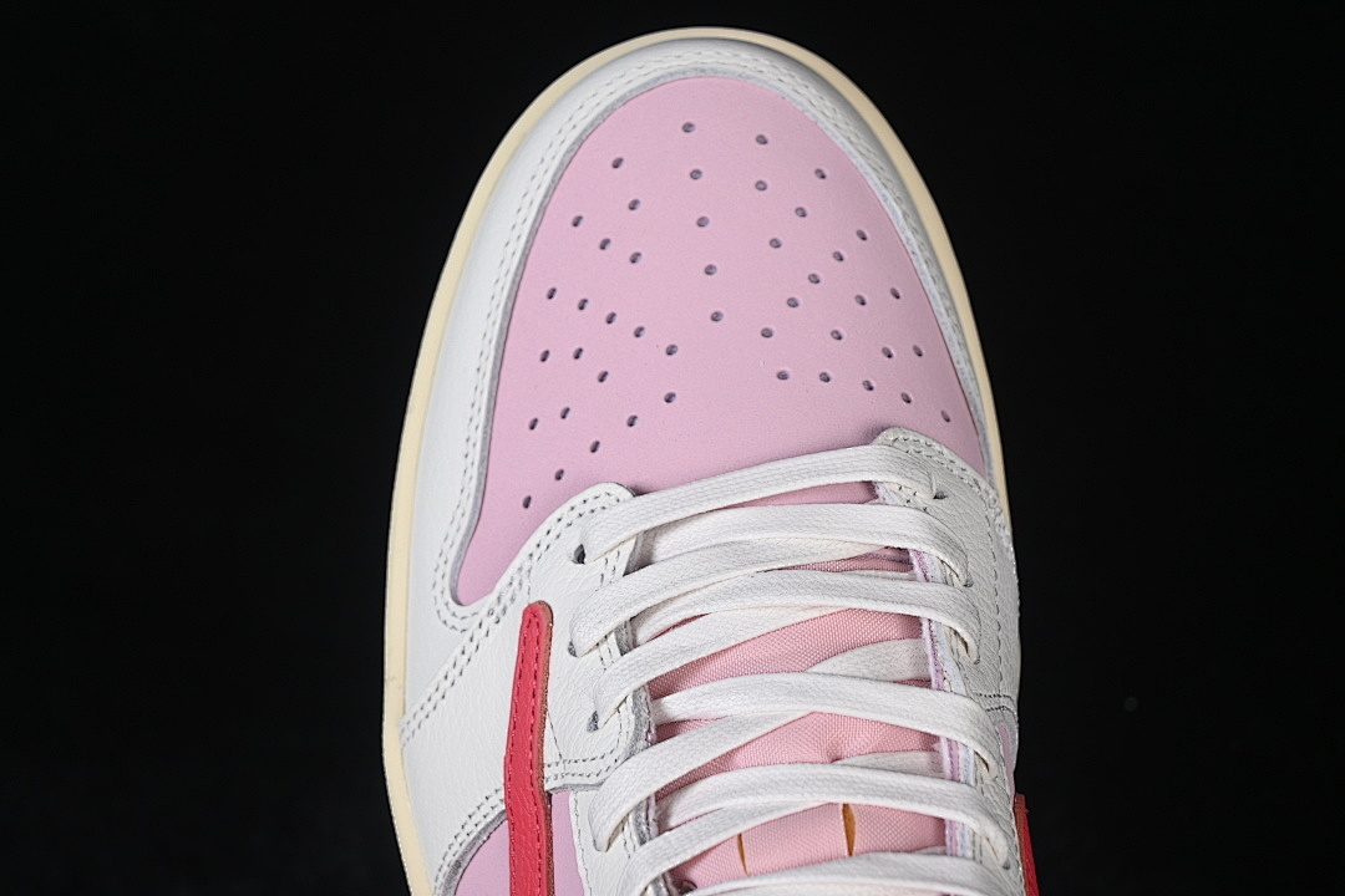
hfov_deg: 27.0
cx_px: 672
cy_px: 448
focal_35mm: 75
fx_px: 2802
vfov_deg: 18.2
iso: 160
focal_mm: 50
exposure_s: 1/80
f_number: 7.1
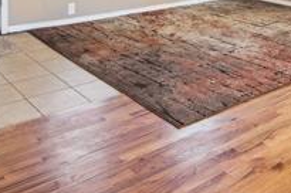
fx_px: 404
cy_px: -91
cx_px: 186
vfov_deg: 22.4
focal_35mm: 50
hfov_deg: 39.3
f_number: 5.6
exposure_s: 1/15
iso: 200
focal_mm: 16
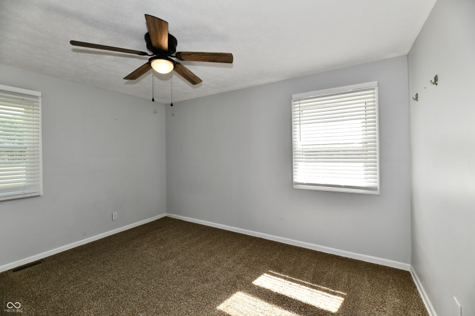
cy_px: 158
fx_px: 185
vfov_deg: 81.2
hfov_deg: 104.3
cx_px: 238
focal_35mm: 14
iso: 640
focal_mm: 14
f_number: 7.1
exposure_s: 1/200
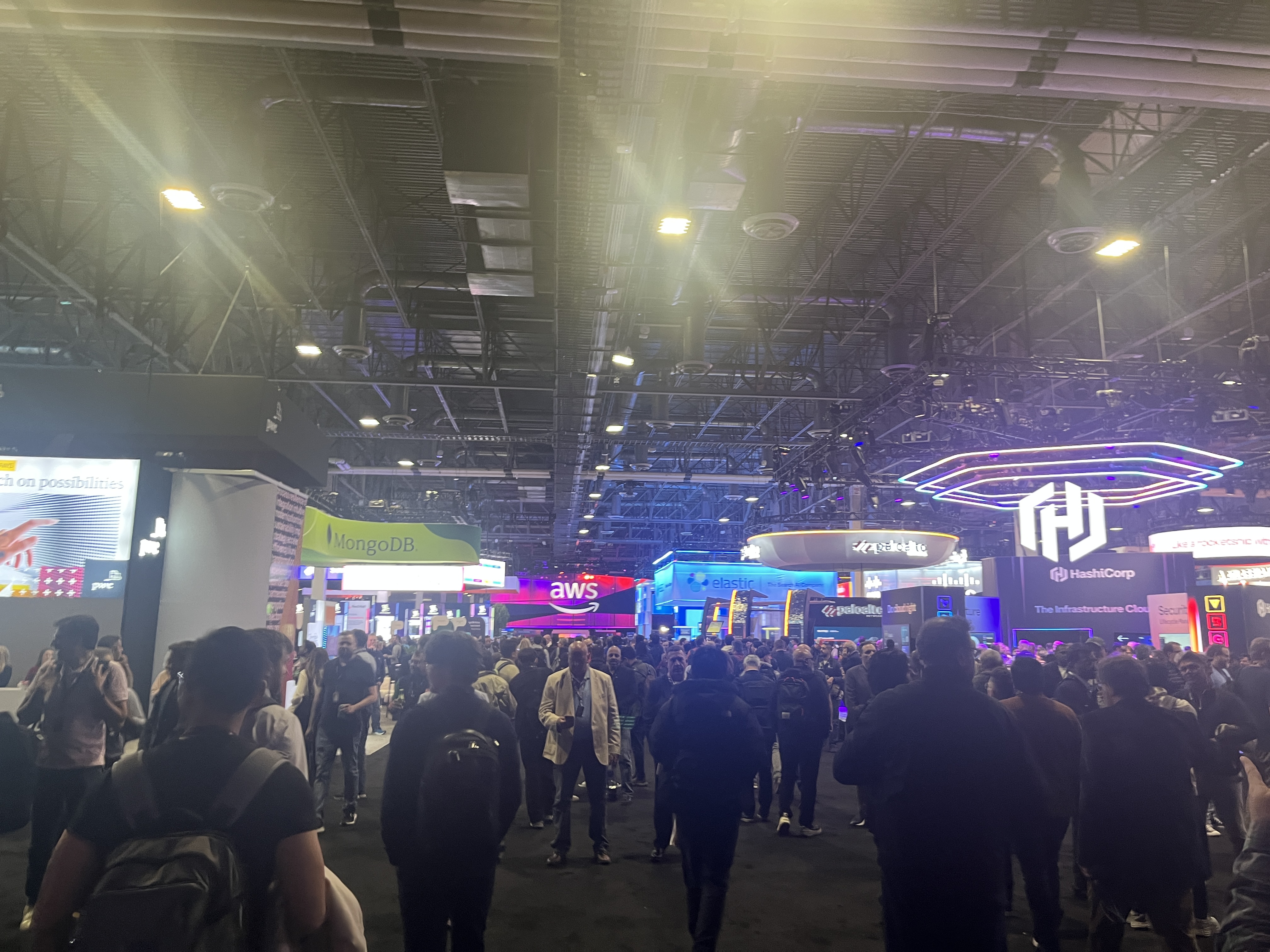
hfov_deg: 67.3
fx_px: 954
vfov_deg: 53.1
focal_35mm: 26
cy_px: 476
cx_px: 635
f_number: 1.6
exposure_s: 1/56
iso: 200
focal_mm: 5.1
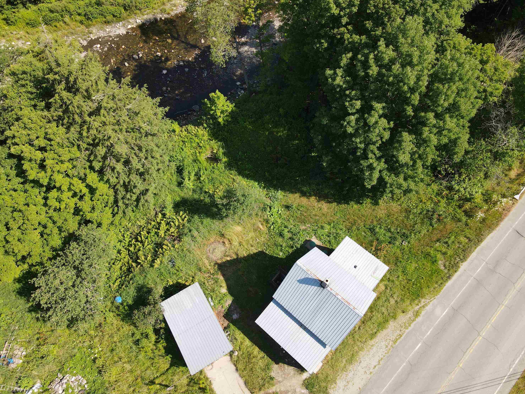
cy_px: 200
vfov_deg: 54.9
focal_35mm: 25
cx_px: 261
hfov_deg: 69.4
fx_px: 379
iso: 100
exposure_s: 1/20
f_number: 2.8
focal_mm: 4.5
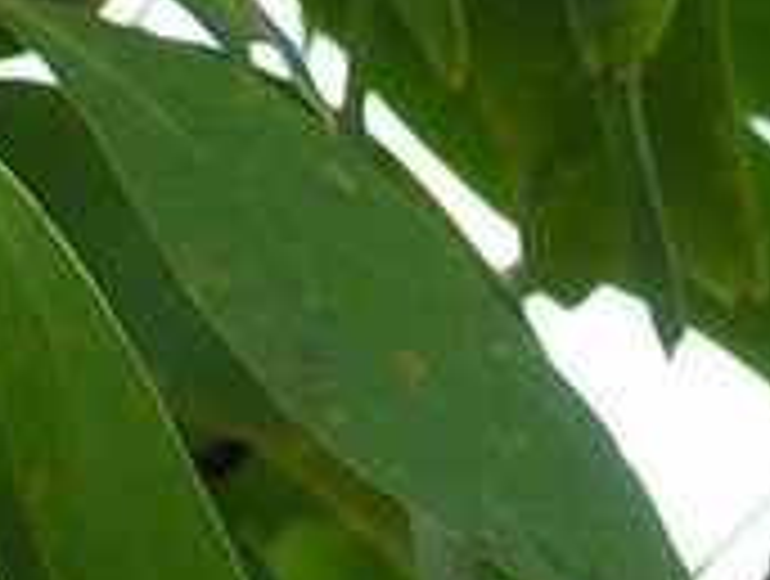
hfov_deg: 2.3
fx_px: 19371
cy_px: 454
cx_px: 1689
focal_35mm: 869
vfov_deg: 1.7
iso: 80
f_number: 3.2
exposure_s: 1/200
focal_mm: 24.8
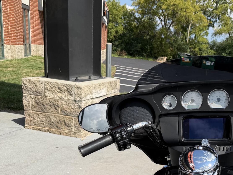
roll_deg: -7.3
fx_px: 289
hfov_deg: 41.2
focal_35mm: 43
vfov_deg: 32.8
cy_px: 136
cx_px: 199
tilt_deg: -16.1
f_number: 1.78
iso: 80
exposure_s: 1/3425
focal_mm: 6.76
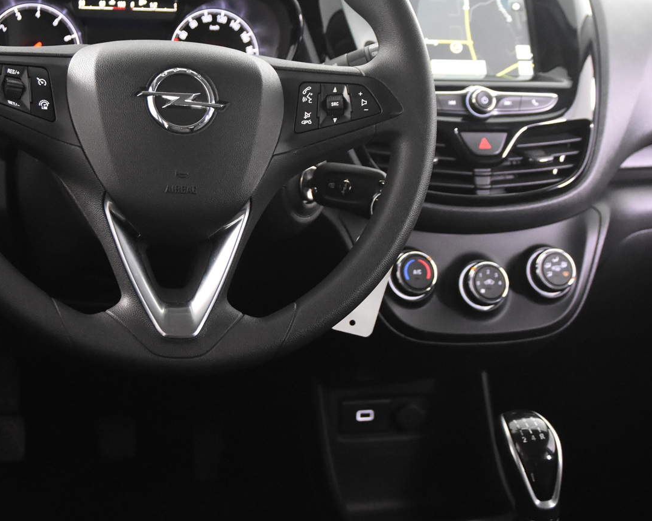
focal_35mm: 65
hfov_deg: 29.0
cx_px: 229
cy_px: 198
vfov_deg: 23.4
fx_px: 1254
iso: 4000
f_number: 3.2
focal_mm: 26
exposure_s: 1/40
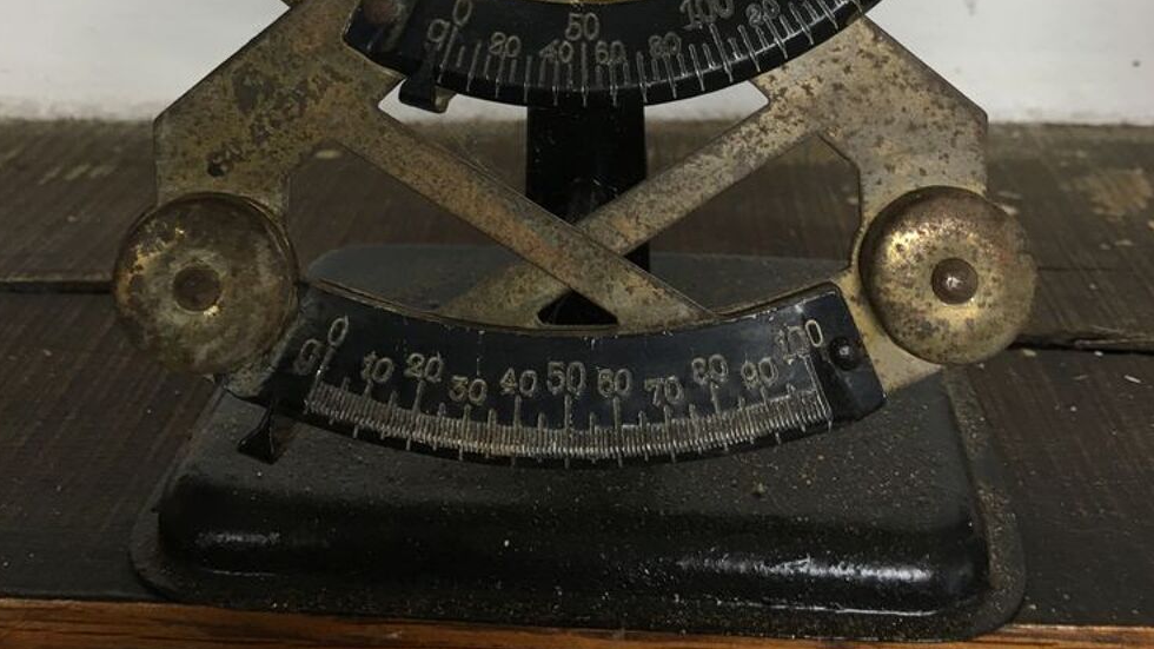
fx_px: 1316
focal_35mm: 43
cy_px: -58
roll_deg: -0.5
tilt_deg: -12.3
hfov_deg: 47.4
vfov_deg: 25.7
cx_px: 576
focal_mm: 4.15
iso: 40
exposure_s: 1/17
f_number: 2.2
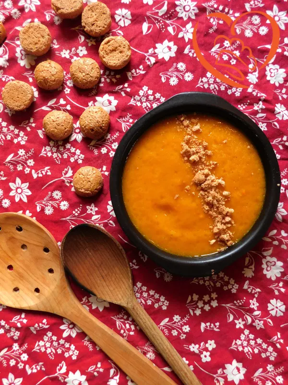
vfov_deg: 73.9
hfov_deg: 58.9
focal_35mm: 23
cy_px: 192
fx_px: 255
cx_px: 144
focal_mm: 4
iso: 160
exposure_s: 1/30
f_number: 3
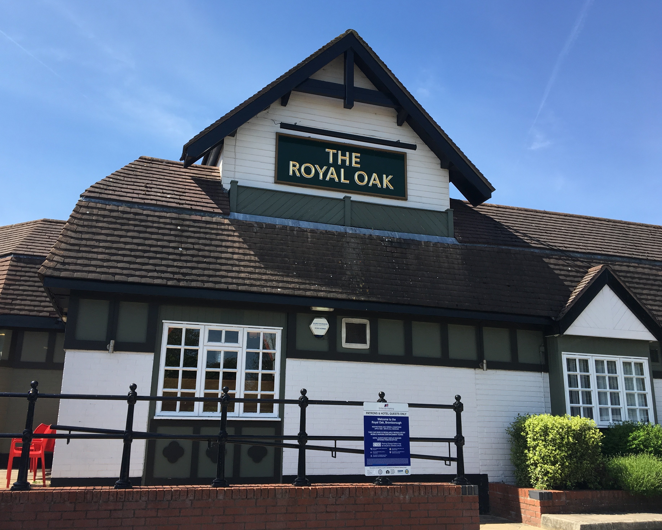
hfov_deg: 57.1
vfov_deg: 47.1
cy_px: 260
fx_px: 607
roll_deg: -1.6
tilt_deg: +14.7
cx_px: 311
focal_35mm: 31
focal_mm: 4.15
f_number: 2.2
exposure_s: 1/874
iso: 25
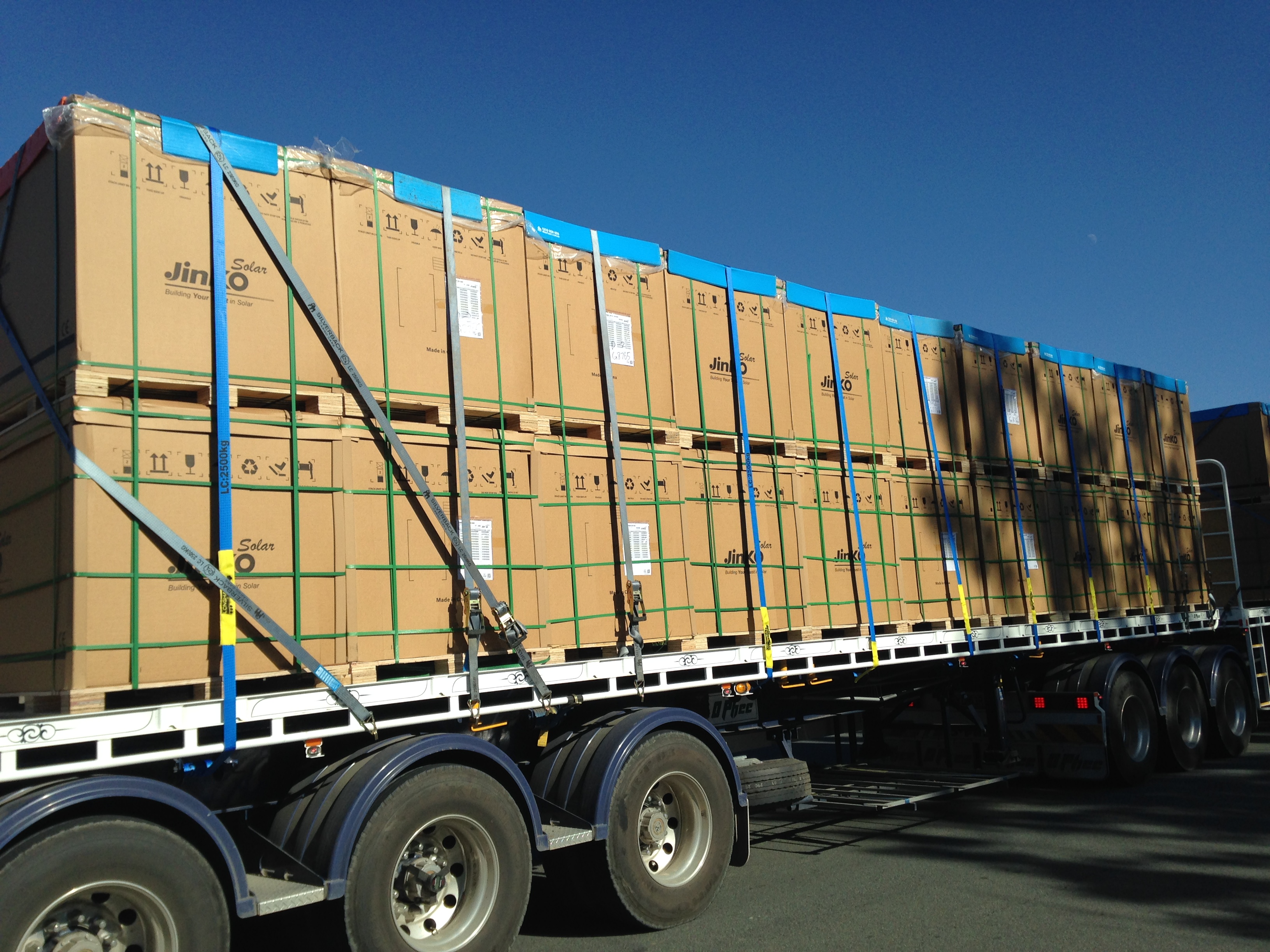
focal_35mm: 33
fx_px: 1211
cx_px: 635
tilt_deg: +8.3
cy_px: 476
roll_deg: +0.9
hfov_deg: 55.4
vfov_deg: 42.9
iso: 50
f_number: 2.4
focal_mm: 4.12
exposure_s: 1/2262
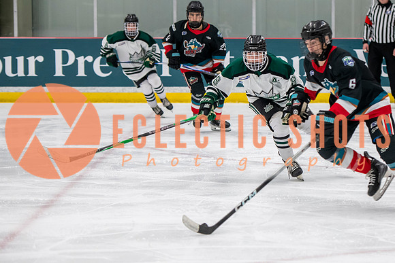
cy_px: 132
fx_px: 1737
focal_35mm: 158
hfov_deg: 13.0
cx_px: 262
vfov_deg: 8.7
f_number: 3.2
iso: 2000
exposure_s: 1/640
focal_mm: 105
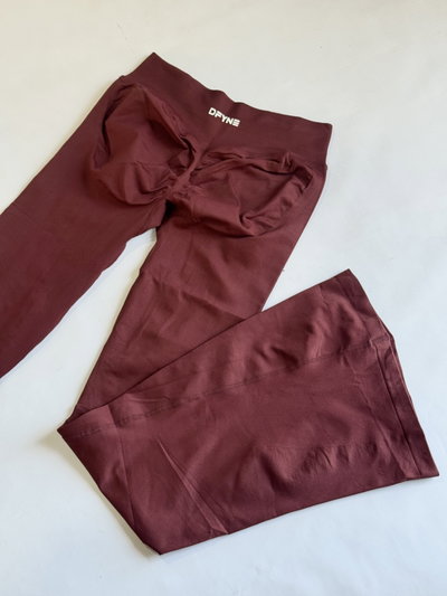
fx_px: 826
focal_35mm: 48
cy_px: 298
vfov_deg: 39.6
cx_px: 224
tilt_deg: -69.7
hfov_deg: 30.3
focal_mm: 6.76
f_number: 1.78
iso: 80
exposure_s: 1/100
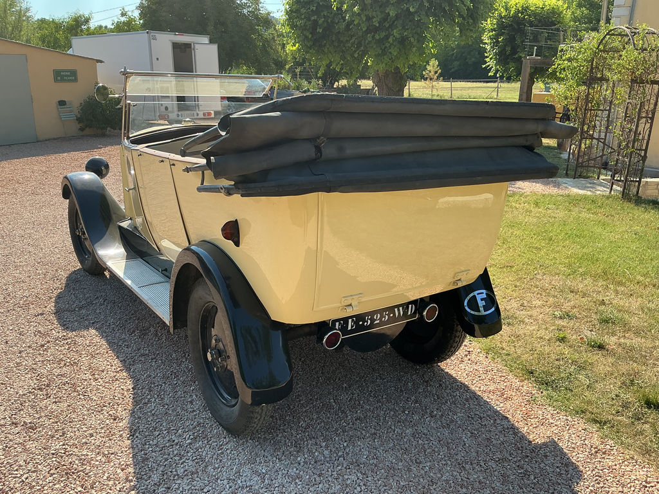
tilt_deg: -18.4
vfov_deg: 48.2
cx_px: 330
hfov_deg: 61.7
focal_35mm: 29
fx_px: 552
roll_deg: -0.8
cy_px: 247
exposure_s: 1/855
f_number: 1.8
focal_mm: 3
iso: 25
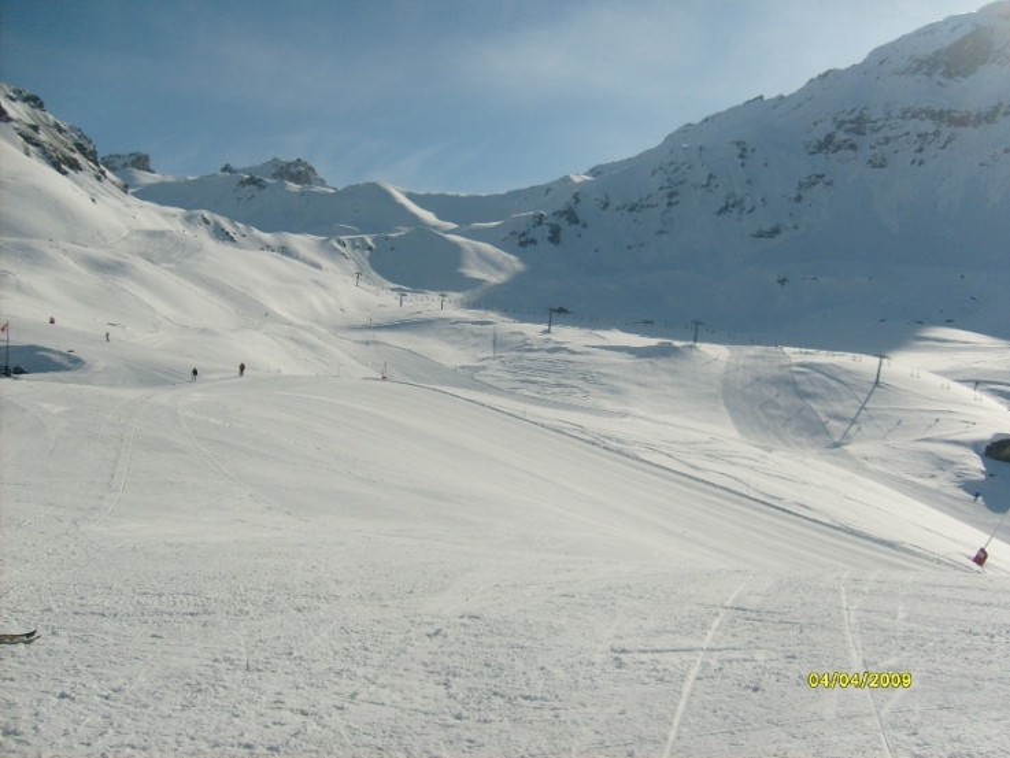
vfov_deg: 40.7
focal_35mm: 35
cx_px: 505
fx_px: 1021
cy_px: 379
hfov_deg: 52.6
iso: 80
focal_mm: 5.8
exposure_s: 1/750
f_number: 7.1
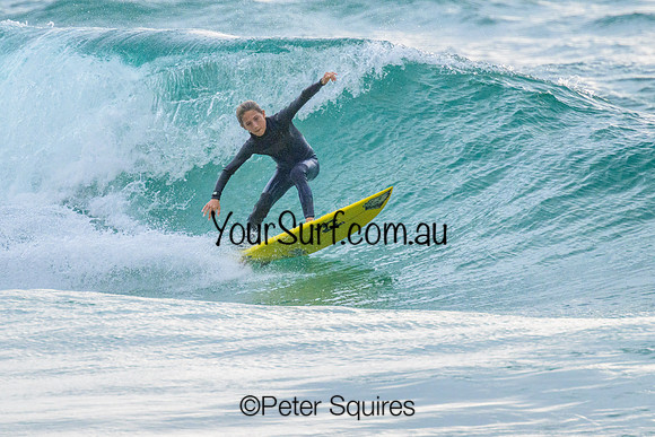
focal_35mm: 1101
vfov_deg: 1.3
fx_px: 20029
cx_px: 295
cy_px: 183
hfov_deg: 1.9
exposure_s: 1/2000
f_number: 11
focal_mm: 800
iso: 2200
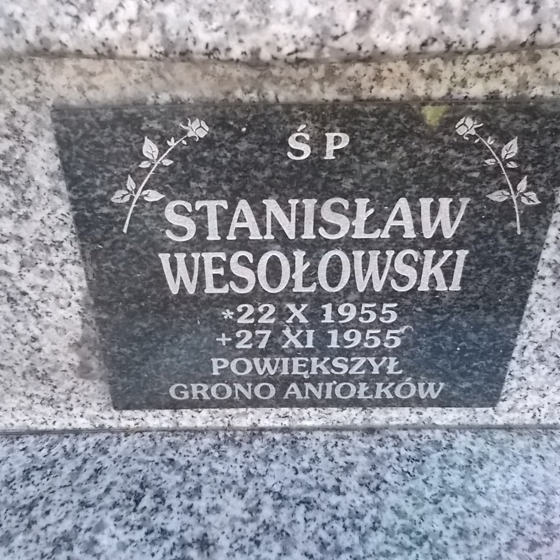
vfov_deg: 52.5
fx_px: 567
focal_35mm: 31
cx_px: 255
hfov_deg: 52.5
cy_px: 278
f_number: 3.2
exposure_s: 1/200
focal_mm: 4.6
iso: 400
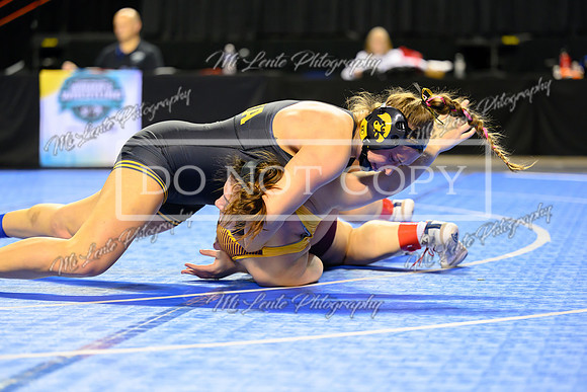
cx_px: 272
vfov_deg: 11.5
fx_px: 1937
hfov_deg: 17.2
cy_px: 203
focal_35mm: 119
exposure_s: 1/800
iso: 3200
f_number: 2.8
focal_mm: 110
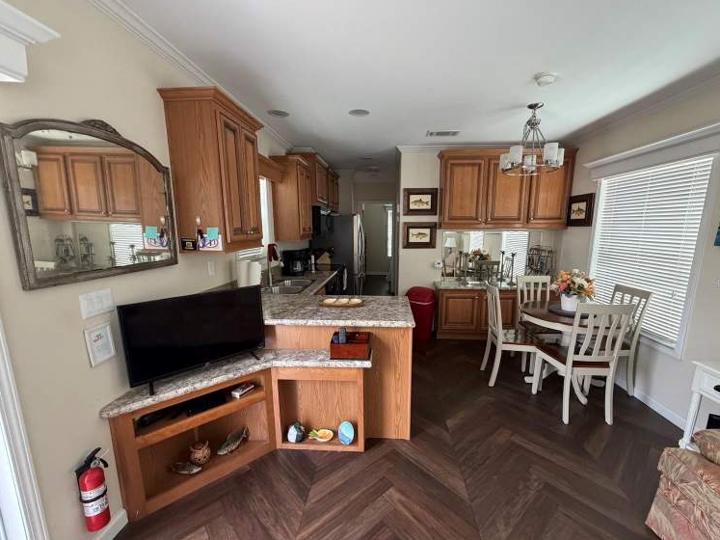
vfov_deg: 81.7
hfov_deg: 98.1
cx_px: 372
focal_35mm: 15
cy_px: 283
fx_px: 312
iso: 320
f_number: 2.2
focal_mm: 2.22
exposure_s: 1/117
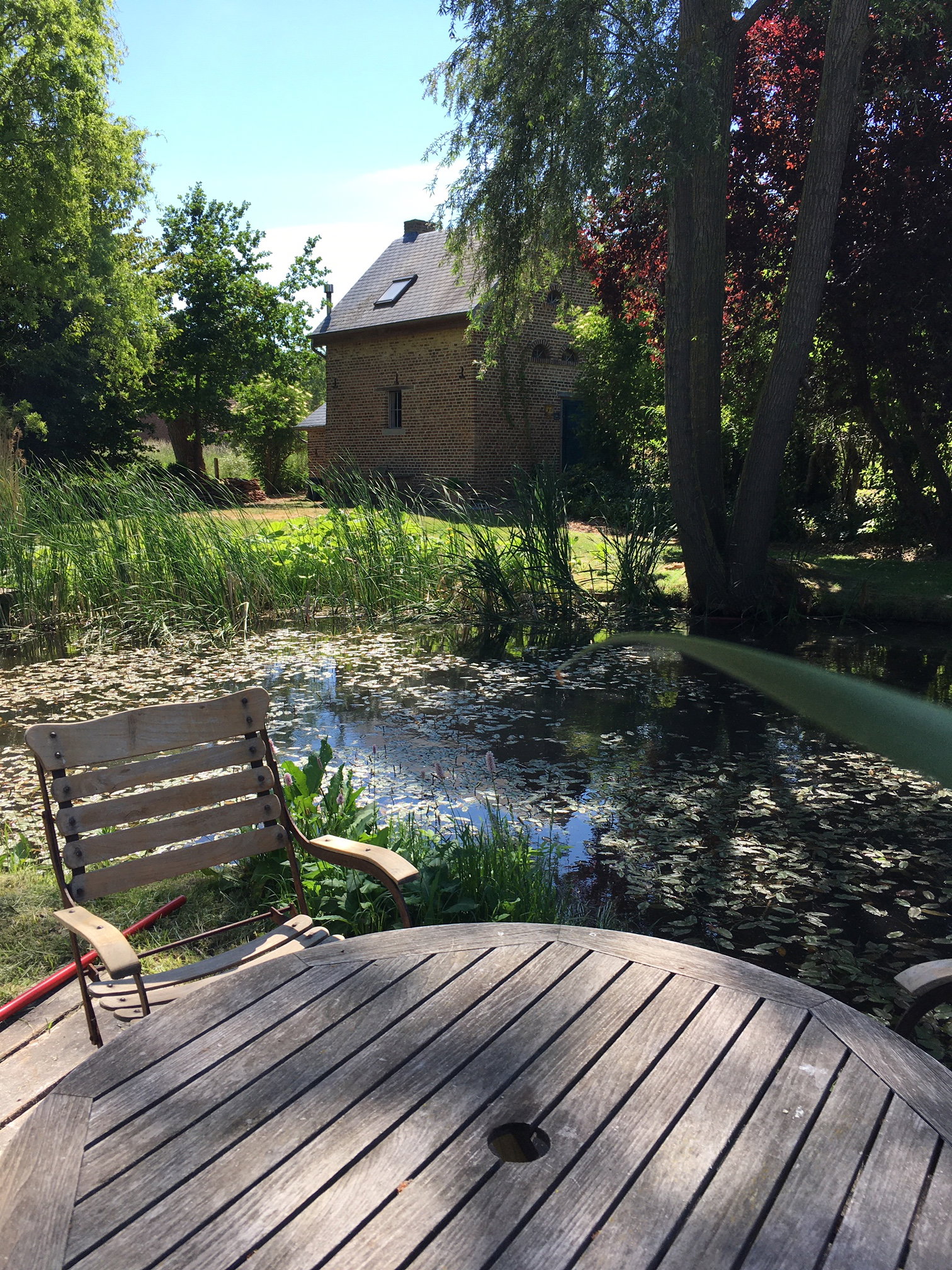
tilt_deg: -10.0
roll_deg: +0.4
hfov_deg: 48.2
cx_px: 476
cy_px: 635
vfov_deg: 61.7
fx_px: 1063
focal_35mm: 29
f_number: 2.2
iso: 25
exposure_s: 1/651
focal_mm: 4.15
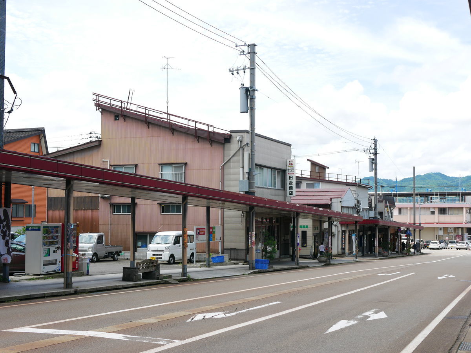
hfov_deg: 38.2
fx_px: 681
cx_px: 236
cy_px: 176
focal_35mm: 50
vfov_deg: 29.1
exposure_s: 1/640
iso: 200
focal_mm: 25
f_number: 4.5
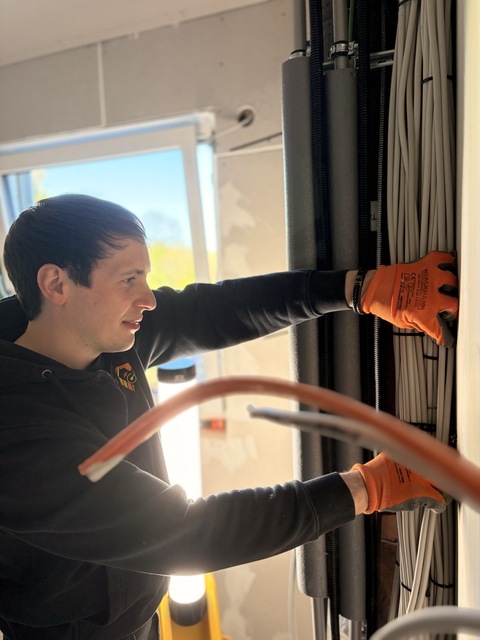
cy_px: 320
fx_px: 481
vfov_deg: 67.3
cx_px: 240
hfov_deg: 53.1
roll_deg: +3.2
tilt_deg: -5.3
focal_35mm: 26
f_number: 1.6
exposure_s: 1/100
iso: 80
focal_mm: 5.96
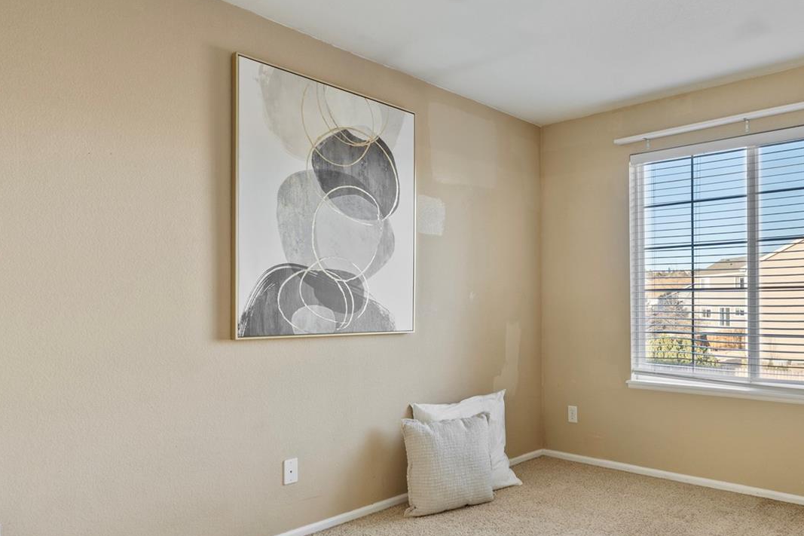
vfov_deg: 47.8
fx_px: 603
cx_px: 497
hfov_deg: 66.5
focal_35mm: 27
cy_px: 296
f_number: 8
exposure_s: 1/5
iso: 200
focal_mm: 18
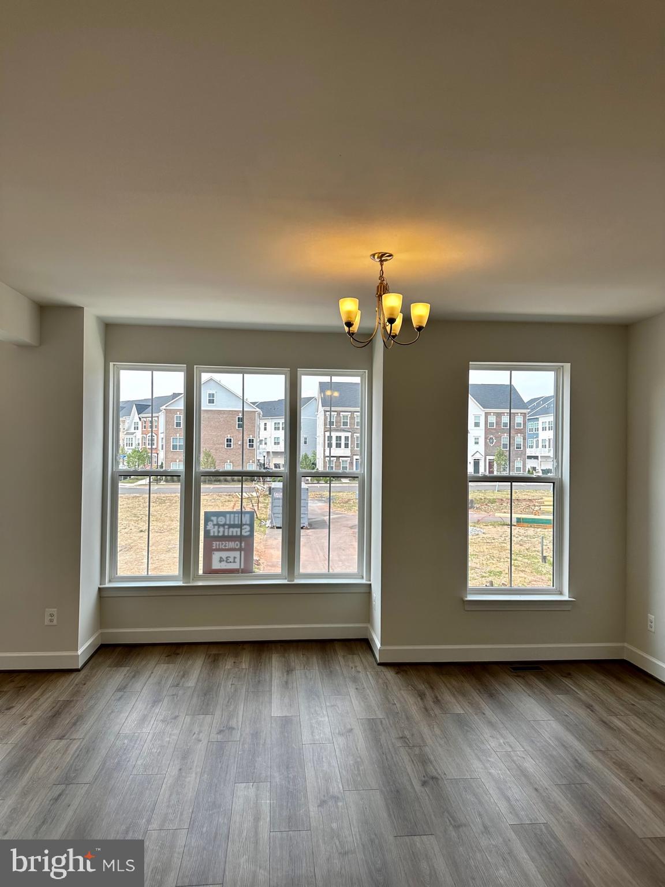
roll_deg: -0.6
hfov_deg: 56.8
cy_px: 444
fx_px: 615
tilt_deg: +0.4
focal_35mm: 24
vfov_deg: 71.6
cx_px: 332
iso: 80
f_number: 1.78
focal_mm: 6.86
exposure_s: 1/943
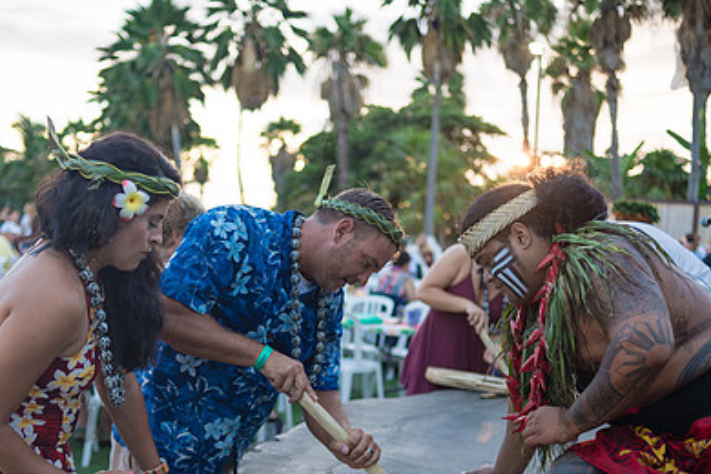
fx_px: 1027
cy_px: 322
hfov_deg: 38.2
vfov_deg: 25.8
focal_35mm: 52
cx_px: 328
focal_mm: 35
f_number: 2.5
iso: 400
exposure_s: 1/640
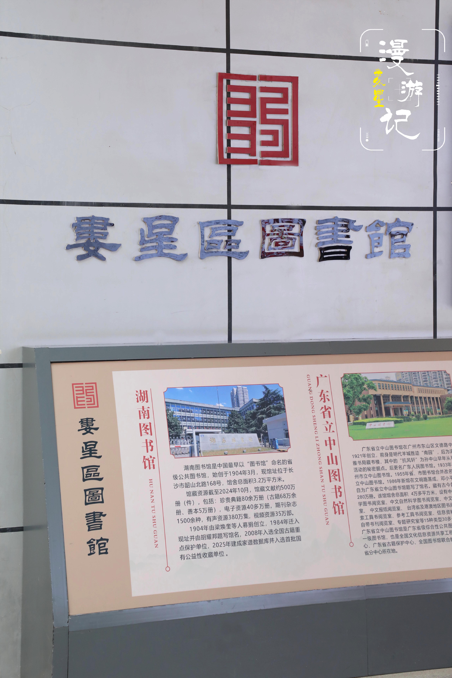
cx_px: 226
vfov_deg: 41.1
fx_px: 904
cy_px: 339
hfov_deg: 28.1
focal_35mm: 48
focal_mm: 48
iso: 500
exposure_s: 1/125
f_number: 22
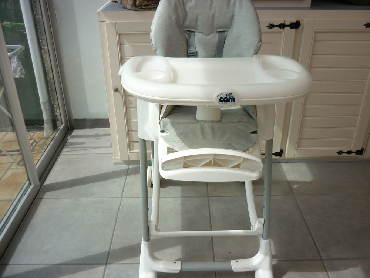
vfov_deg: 42.9
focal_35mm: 33
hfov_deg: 55.4
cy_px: 139
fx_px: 353
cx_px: 185
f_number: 2.8
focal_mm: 5.5
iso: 80
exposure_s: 1/800
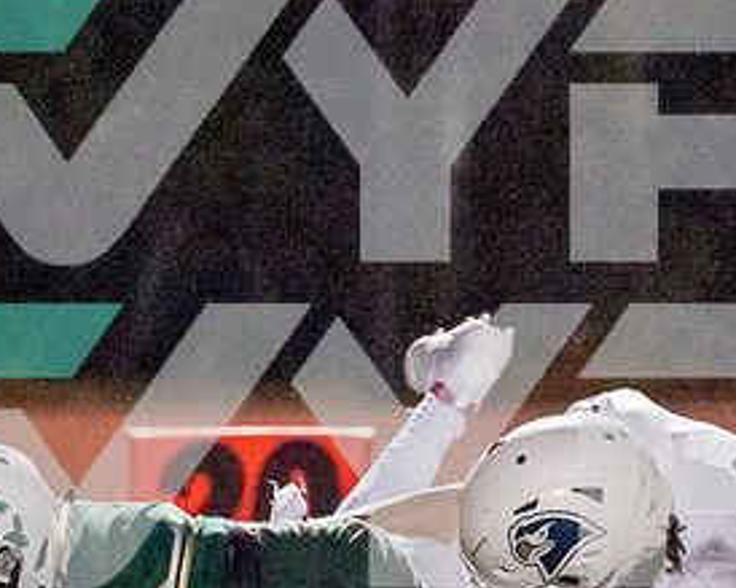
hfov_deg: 1.2
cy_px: 232
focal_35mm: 1570
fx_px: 34187
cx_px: 217
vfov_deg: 1.0
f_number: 6.3
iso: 16000
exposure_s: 1/1600
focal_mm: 559
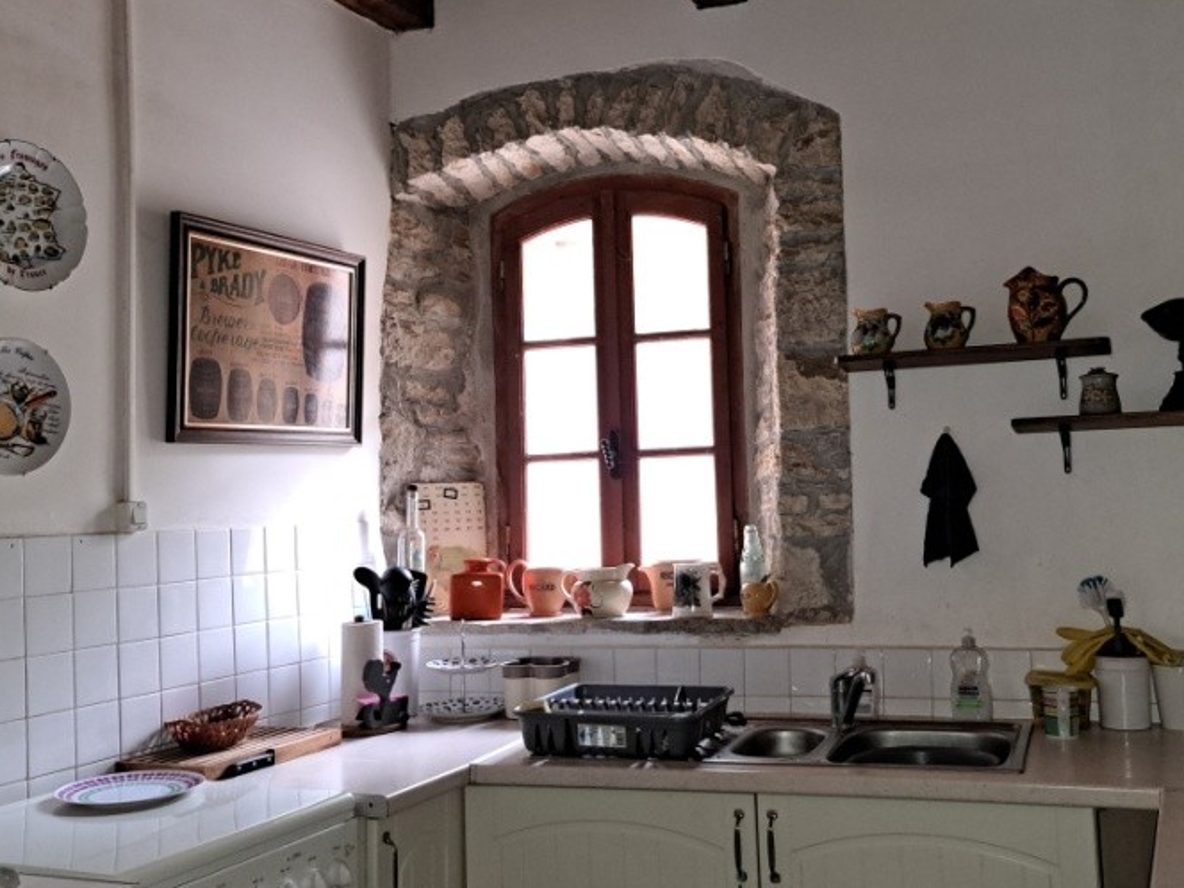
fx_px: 1266
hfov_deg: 50.1
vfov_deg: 38.6
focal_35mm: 37
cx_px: 647
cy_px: 408
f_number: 1.8
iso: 400
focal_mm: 5.23
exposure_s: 1/33
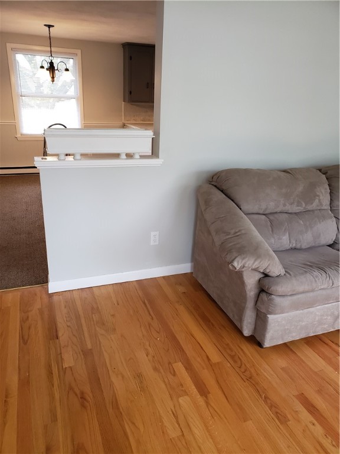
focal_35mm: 26
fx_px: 340
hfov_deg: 53.1
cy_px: 227
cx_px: 170
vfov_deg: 67.3
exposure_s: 1/60
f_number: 2.4
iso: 320
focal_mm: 4.3
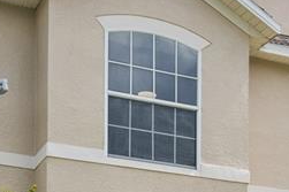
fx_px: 882
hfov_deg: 17.8
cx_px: 332
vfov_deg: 12.0
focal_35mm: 110
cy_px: 270
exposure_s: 1/320
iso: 400
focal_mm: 27
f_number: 9
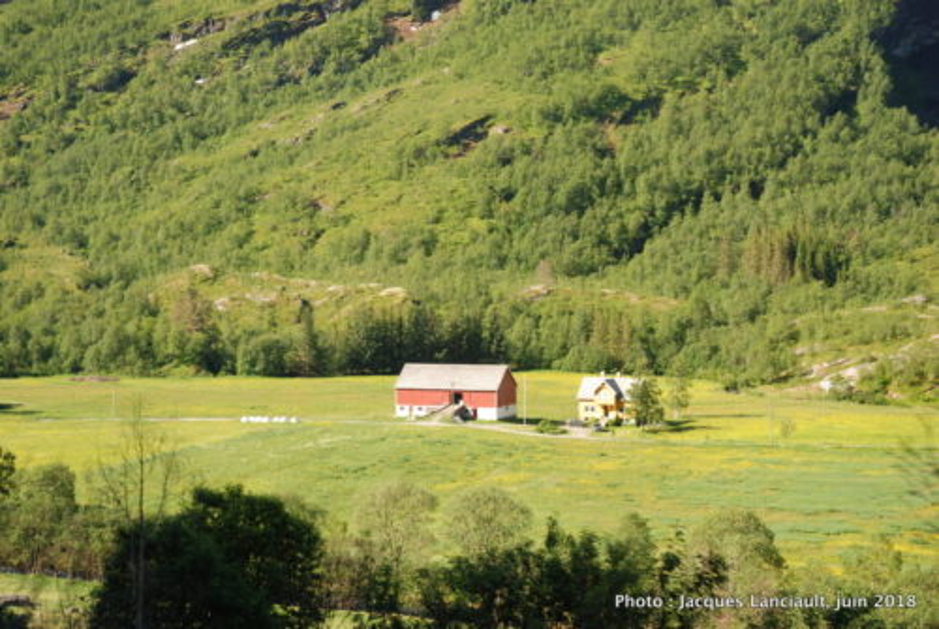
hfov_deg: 30.5
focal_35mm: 66
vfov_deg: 20.7
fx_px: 1724
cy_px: 314
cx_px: 470
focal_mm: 44
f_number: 6.3
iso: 400
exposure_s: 1/250
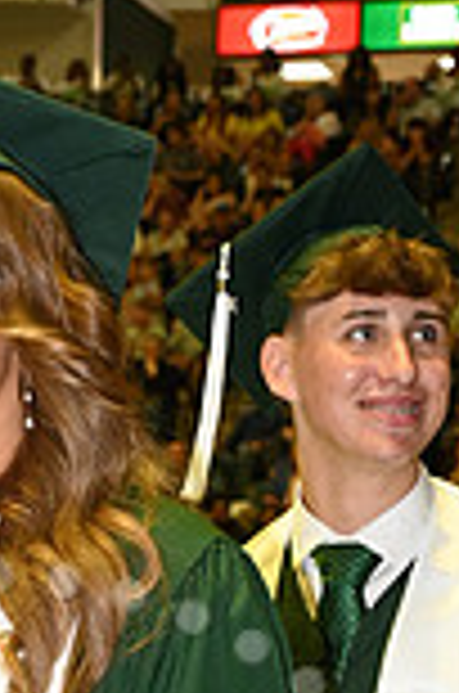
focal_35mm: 166
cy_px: 1098
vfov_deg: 11.8
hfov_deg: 8.2
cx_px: -14
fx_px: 3189
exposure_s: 1/60
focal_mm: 44
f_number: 5.6
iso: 1600
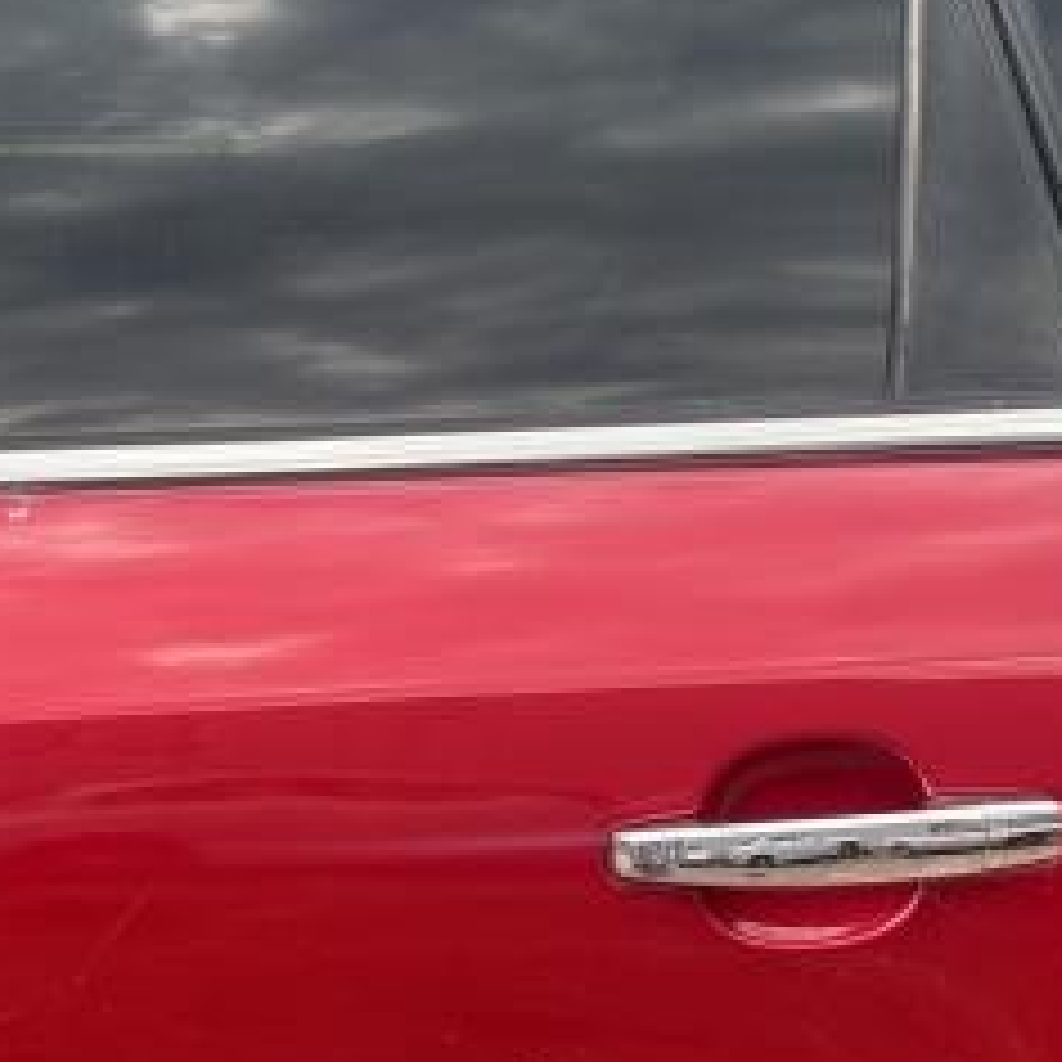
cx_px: 45
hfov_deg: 21.5
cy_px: 886
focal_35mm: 78
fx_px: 2707
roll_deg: +0.8
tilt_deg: -19.0
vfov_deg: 21.8
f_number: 1.5
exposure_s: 1/924
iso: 50
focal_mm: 5.7
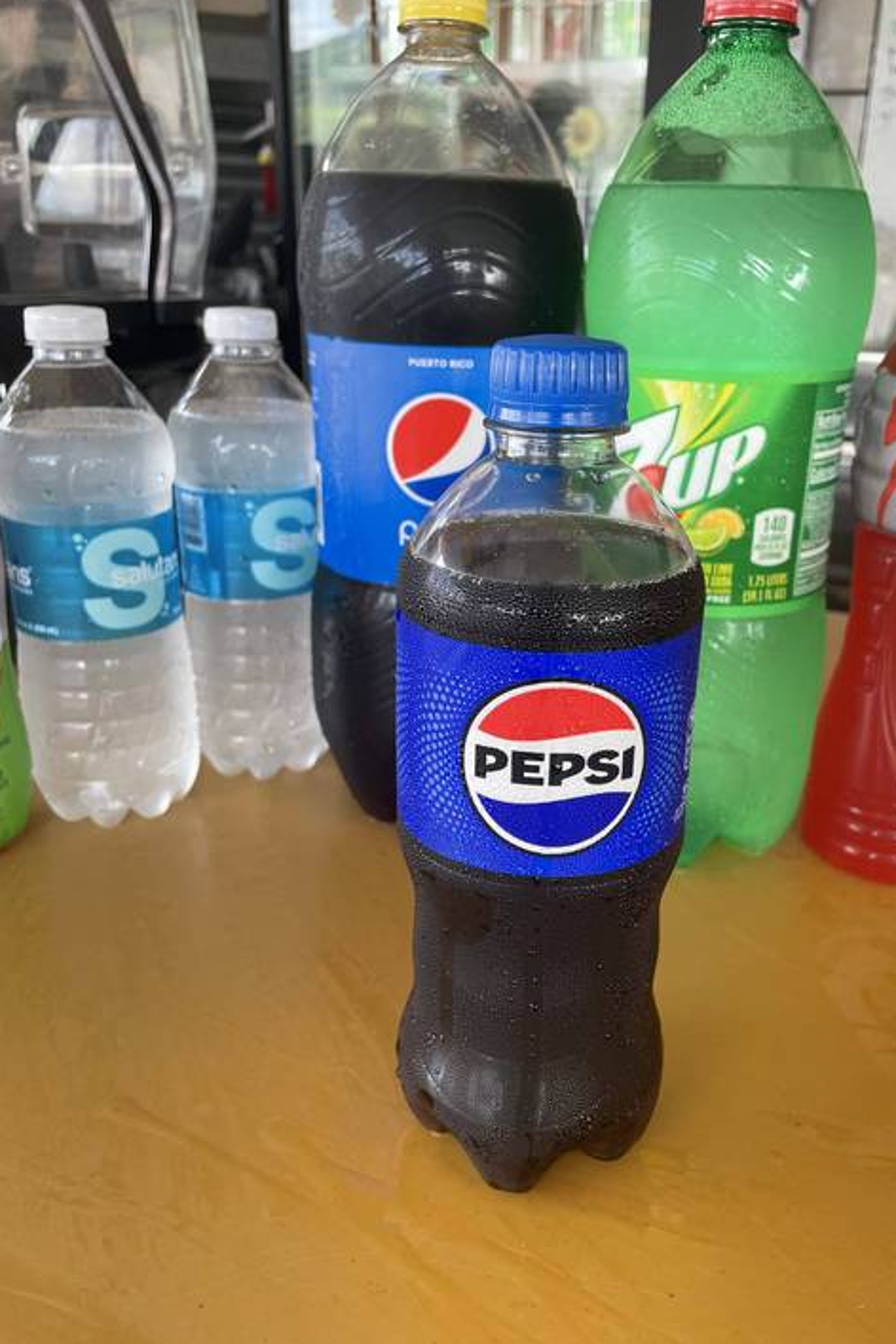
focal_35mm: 28
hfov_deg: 46.2
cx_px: 518
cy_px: 652
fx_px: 1045
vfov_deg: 65.5
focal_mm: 4.2
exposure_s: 1/121
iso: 100
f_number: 1.6
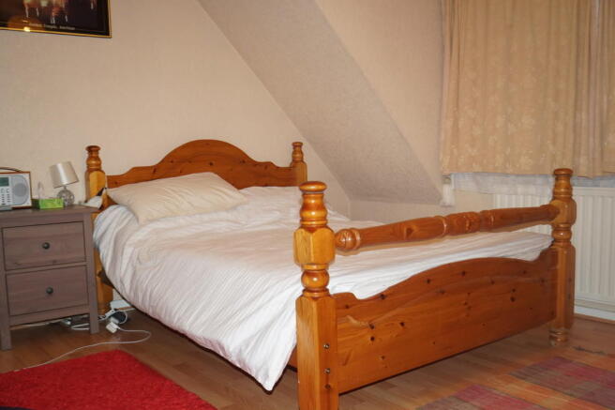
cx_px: 308
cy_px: 205
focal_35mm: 33
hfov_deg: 57.2
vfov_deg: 39.9
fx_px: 564
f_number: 4
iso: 800
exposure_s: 1/60
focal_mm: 22
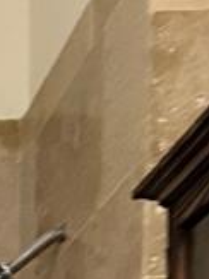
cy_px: 779
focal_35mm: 177
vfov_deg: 9.3
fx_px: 1427
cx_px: -416
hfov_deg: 7.4
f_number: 1.78
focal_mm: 6.86
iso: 500
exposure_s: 1/60
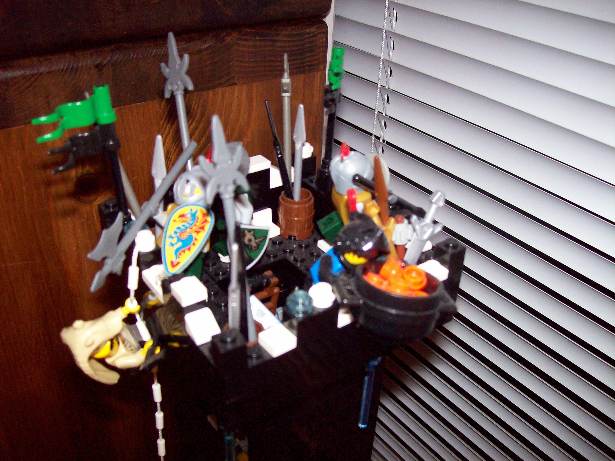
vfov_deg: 39.6
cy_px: 230
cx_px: 308
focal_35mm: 36
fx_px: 639
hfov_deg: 51.4
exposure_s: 1/64
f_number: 2.7
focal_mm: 6
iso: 140
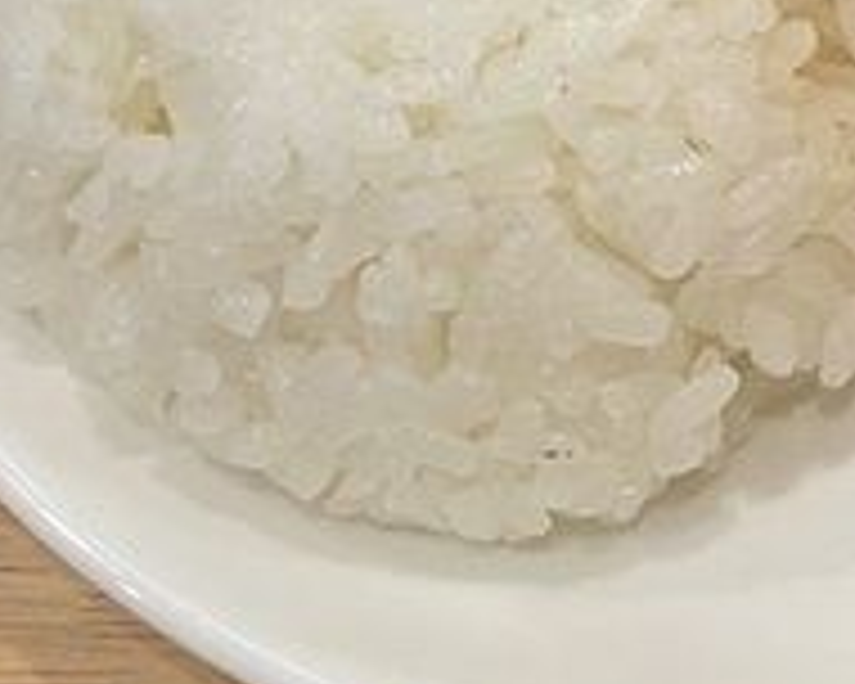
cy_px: -466
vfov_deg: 13.0
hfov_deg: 14.4
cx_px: 1757
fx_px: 2758
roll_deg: -1.5
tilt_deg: -40.4
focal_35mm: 109
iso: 80
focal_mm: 4.2
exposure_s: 1/60
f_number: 1.6
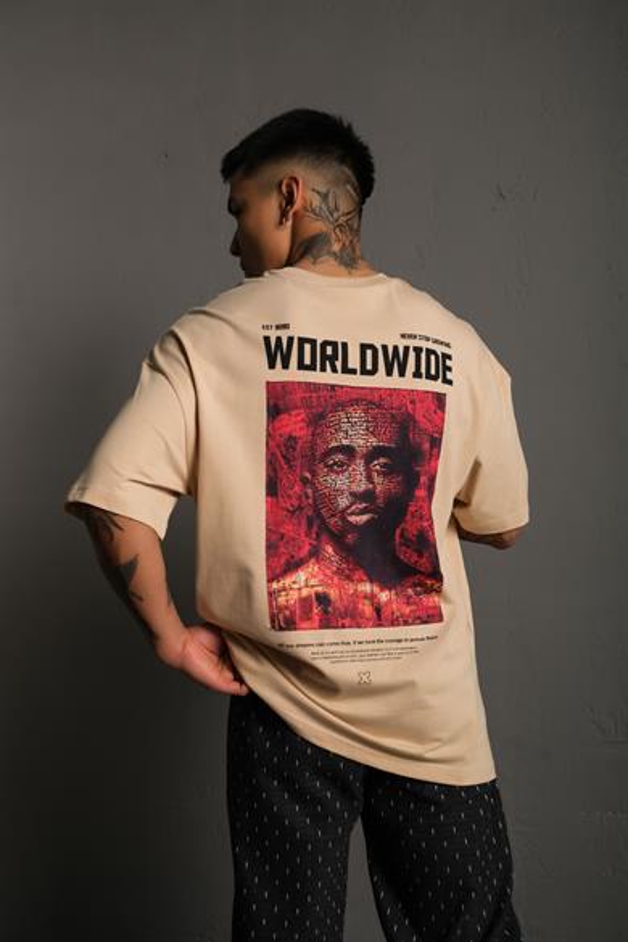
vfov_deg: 54.4
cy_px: 471
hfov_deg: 37.9
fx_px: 916
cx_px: 314
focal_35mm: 35
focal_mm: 23.3
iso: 160
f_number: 5
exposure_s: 1/160
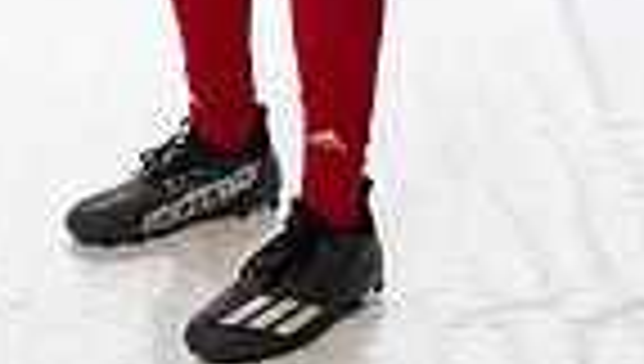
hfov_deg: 15.5
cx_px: 288
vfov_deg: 8.1
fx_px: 2361
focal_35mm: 138
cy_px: -535
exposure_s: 1/250
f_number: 4
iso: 400
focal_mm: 42
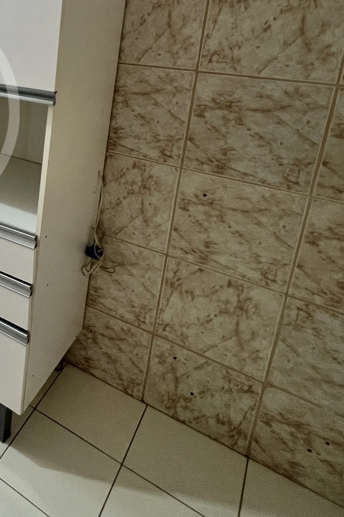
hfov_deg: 33.3
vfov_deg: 57.8
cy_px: 112
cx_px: -92
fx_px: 430
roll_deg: -0.5
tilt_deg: -14.8
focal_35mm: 30
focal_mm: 1.57
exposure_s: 1/120
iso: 200
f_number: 1.8
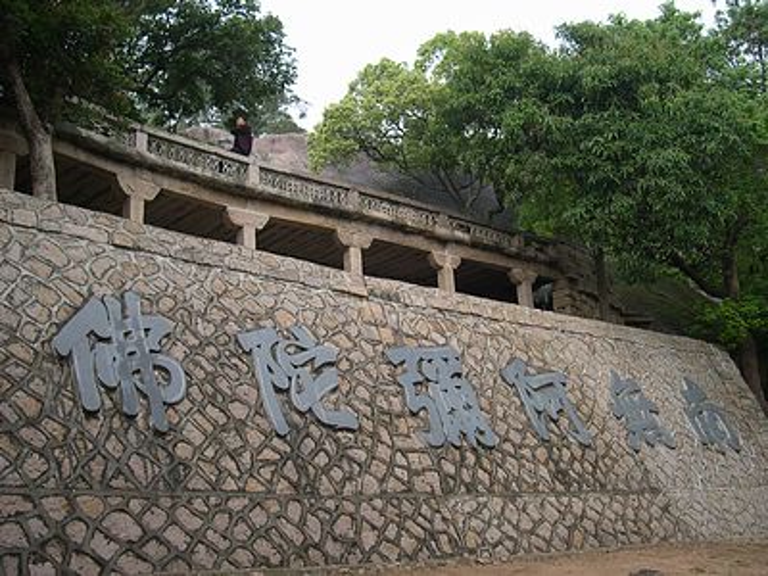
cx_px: 384
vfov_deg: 37.7
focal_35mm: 38
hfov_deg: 49.0
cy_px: 288
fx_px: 843
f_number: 2.8
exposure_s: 1/187
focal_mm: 8
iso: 100
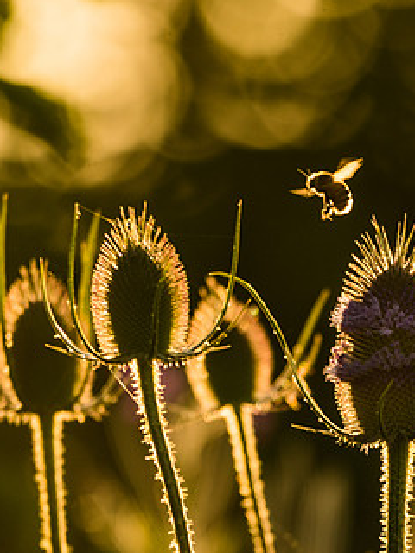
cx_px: 421
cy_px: 397
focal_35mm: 1749
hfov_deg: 0.9
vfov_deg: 1.1
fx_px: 27958
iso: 160
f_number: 7.1
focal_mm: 600
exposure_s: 1/320
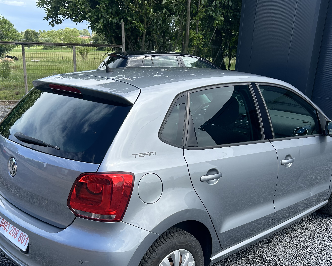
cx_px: 156
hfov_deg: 47.9
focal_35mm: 38
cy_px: 179
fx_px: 373
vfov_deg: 38.7
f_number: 1.5
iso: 50
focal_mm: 5.7
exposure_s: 1/1361
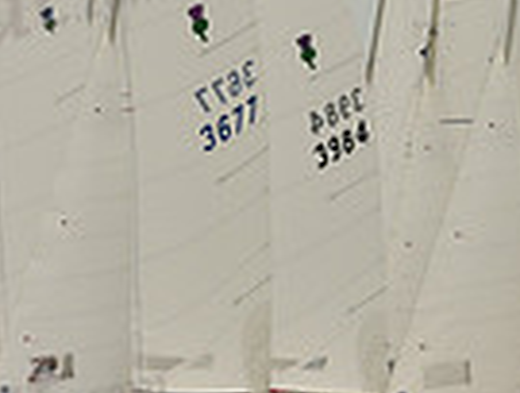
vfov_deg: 1.2
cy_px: 187
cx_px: 370
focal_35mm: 1236
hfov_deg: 1.6
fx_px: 18617
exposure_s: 1/1250
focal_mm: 300
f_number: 6.3
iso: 320
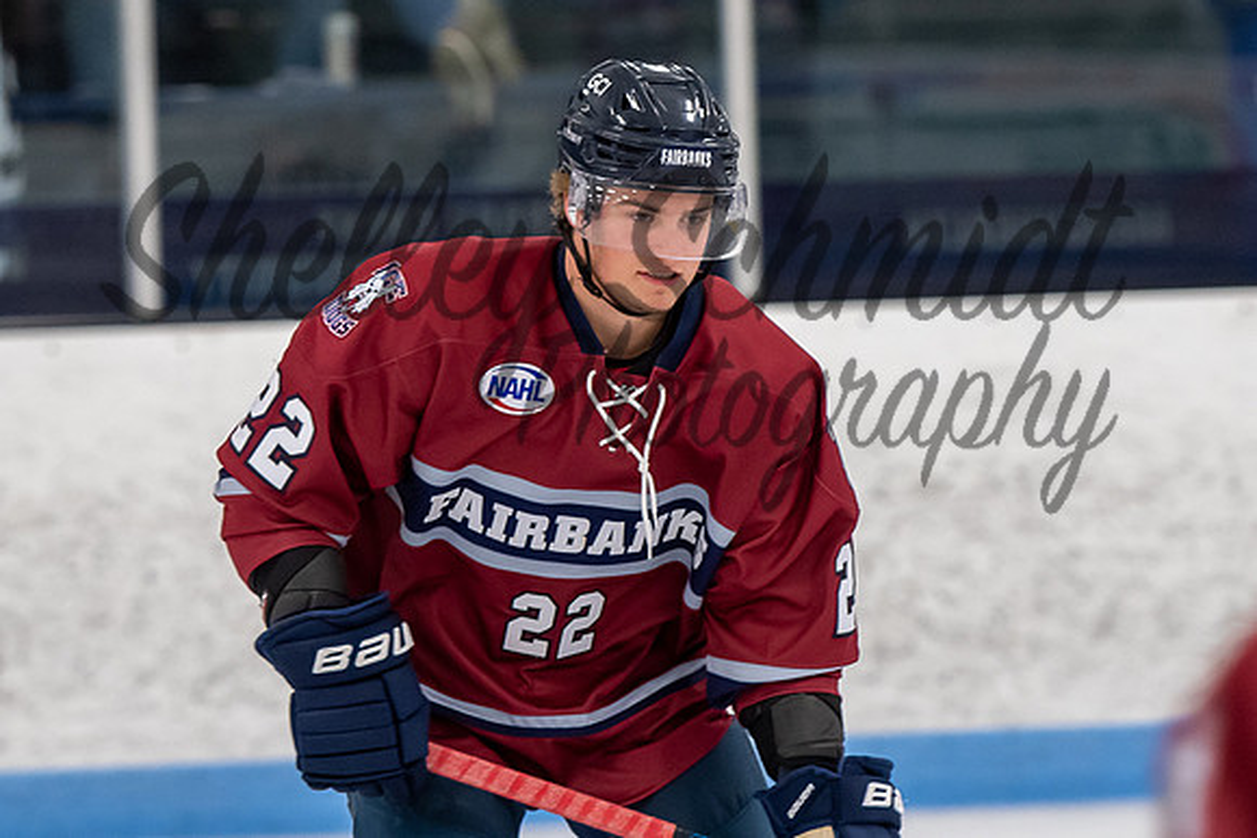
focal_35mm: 399
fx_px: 13927
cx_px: 572
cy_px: 227
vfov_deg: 3.4
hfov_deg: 5.2
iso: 800
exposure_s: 1/500
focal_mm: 150
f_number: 3.2
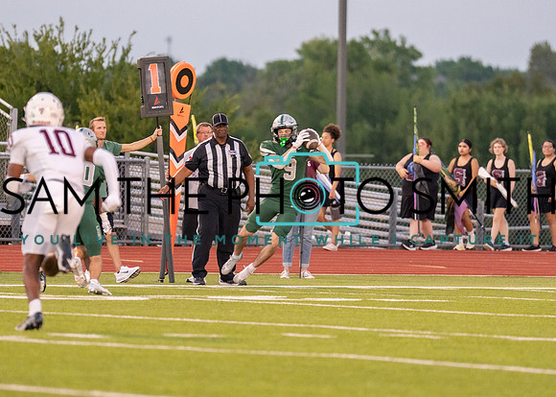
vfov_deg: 3.7
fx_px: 6160
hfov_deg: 5.2
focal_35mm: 390
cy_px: 199
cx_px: 277
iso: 1600
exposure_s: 1/1000
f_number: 2.8
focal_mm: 200
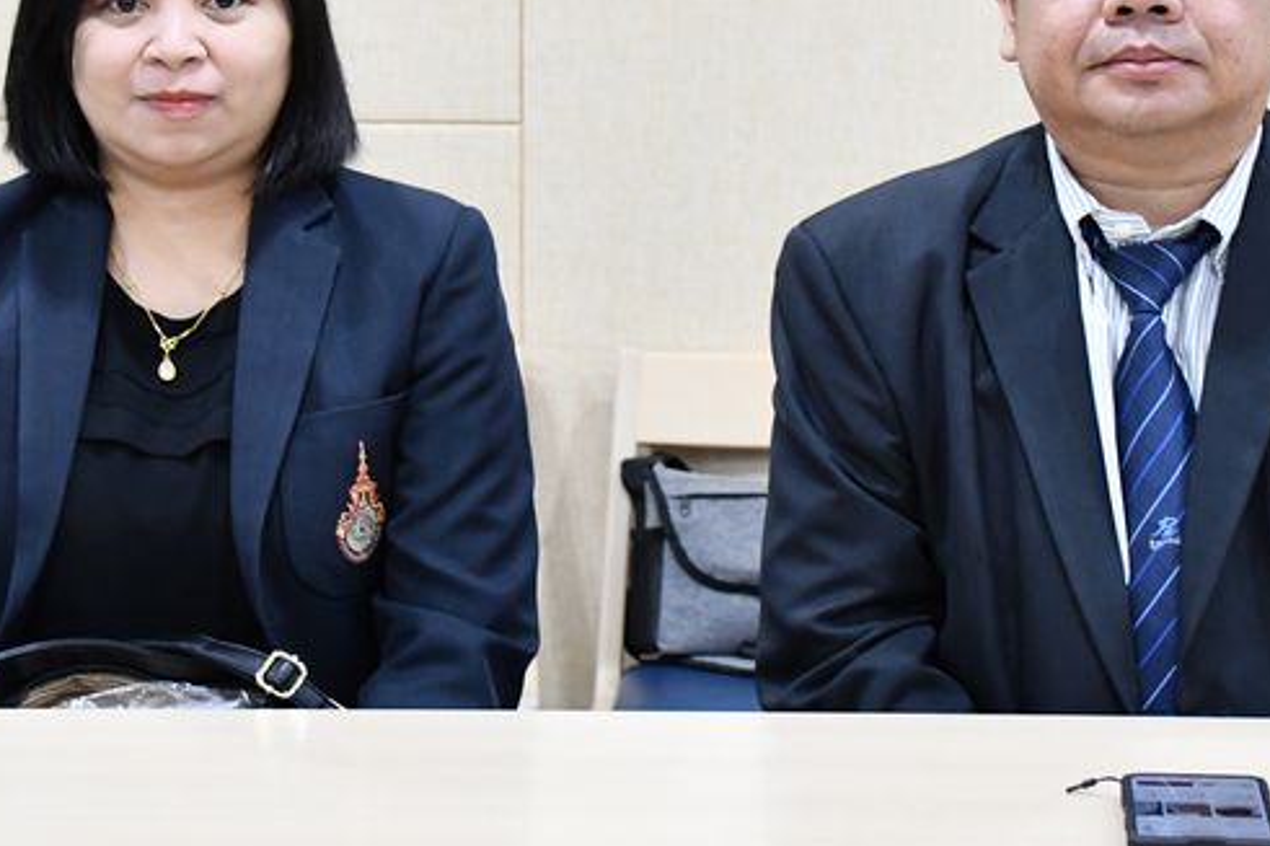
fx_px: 4196
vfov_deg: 11.5
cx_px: 750
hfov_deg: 17.2
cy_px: 177
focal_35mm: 119
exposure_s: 1/125
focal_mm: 38
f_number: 4.2
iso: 3200
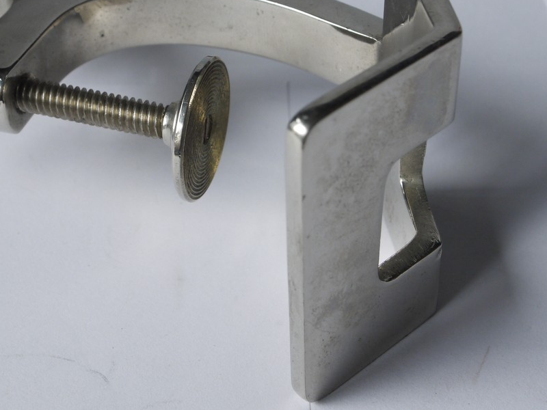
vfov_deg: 18.8
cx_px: 230
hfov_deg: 25.0
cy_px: 137
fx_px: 1233
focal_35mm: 78
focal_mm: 26
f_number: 9
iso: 400
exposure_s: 1/40
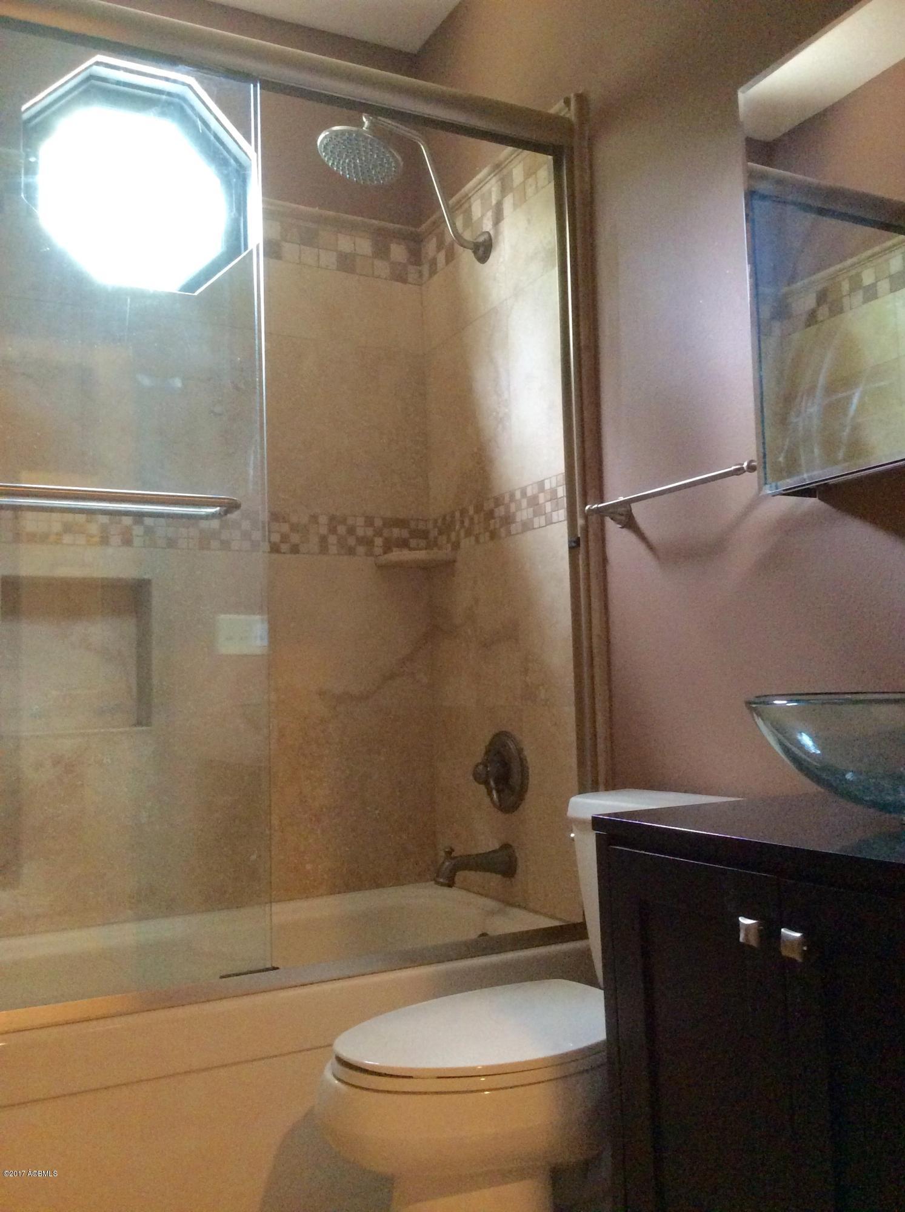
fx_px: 1119
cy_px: 606
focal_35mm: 32
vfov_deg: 56.9
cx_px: 452
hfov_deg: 44.0
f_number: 2.4
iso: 320
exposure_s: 1/24
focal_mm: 3.3
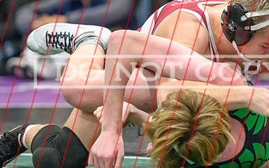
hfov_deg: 5.3
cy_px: 34
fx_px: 2912
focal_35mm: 397
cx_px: 190
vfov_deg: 3.3
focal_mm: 160
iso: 11400
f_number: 2.8
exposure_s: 1/800
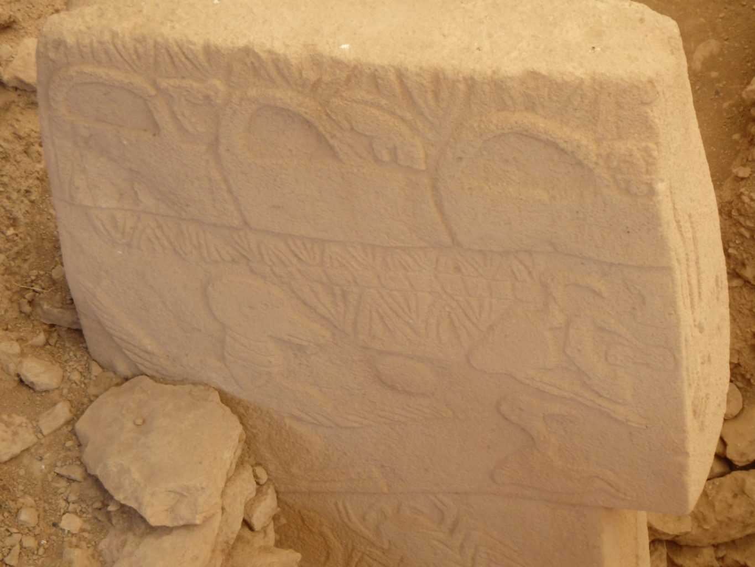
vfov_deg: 10.6
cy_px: 284
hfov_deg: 14.1
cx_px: 378
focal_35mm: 140
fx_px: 3054
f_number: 5.9
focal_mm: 25
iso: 200
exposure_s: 1/60
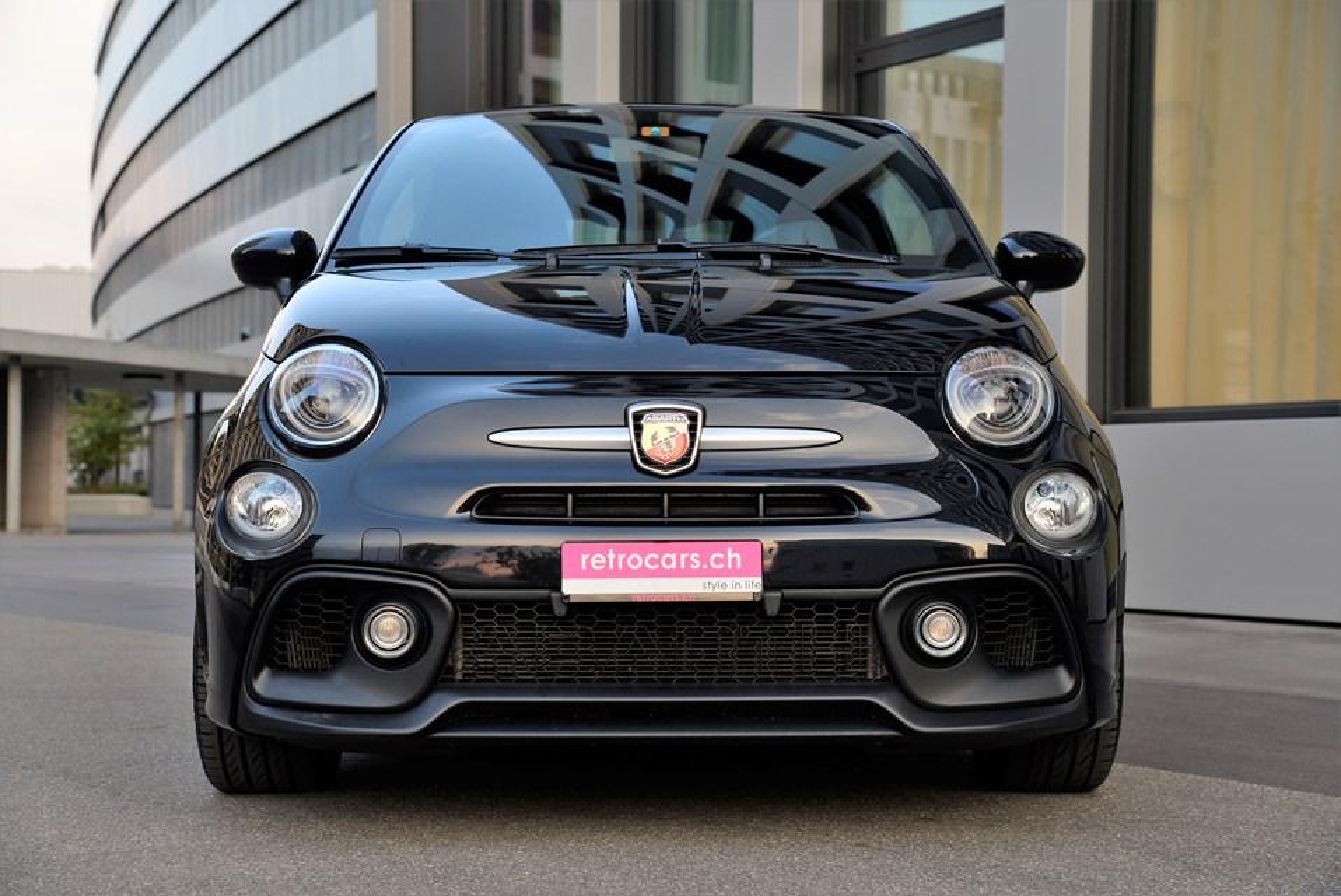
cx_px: 670
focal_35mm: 52
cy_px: 448
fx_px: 1938
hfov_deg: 38.2
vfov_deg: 26.0
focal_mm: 52
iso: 500
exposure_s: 1/100
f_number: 5
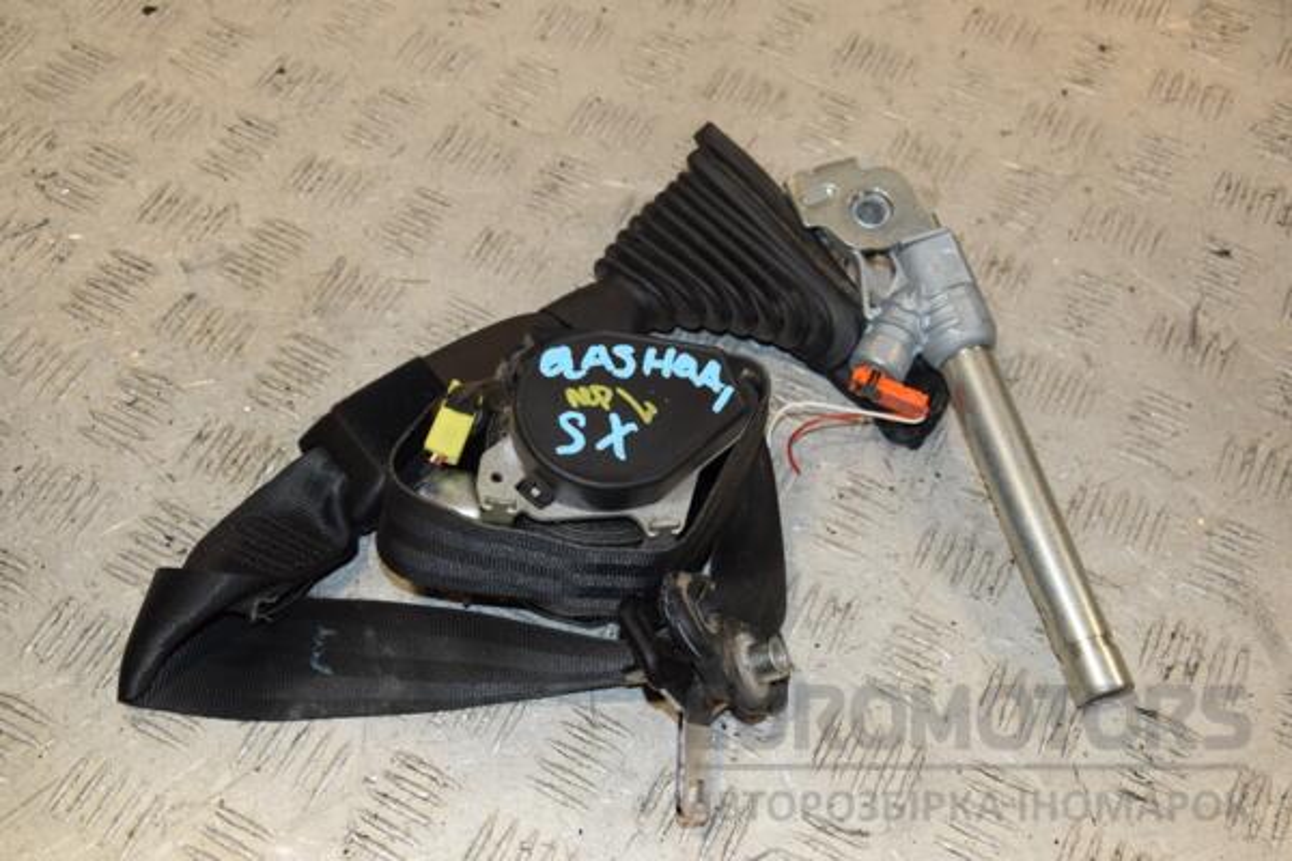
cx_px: 646
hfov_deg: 43.6
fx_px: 1615
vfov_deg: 29.9
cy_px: 430
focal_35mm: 45
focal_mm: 30
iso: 800
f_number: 7.1
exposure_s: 1/200
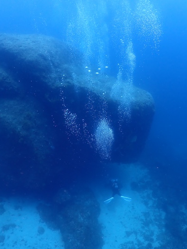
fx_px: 216
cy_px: 146
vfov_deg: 59.6
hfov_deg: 46.8
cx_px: 85
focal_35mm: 30
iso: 100
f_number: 2.8
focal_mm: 4.5
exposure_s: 1/125
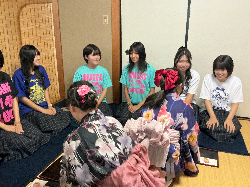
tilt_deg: -15.8
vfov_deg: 46.8
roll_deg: -0.5
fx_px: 217
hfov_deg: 60.0
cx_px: 125
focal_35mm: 30
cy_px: 91
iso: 250
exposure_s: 1/33
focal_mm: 3
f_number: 1.8
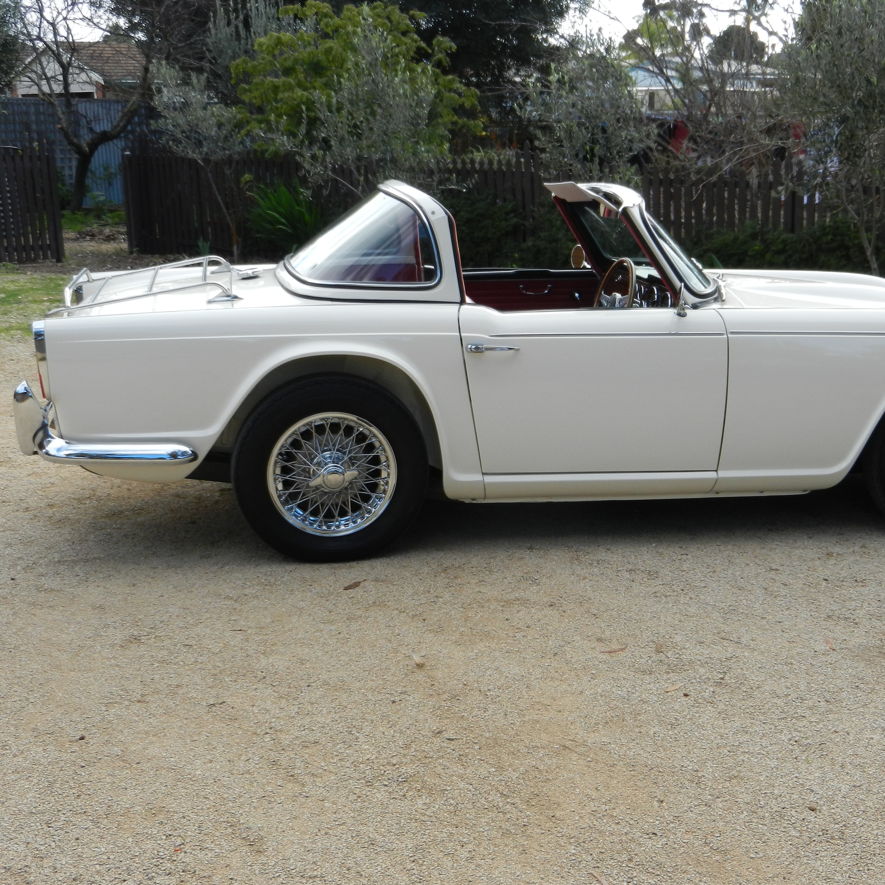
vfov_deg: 37.6
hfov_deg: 37.4
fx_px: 1302
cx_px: 534
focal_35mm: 45
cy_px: 442
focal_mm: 6.9
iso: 160
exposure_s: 1/400
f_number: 4
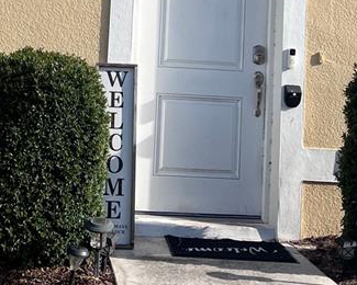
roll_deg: -3.1
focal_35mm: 80
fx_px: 845
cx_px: 115
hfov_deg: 23.7
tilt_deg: +5.4
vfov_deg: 18.4
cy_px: -32
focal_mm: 5.7
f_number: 1.5
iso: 50
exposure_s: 1/3460
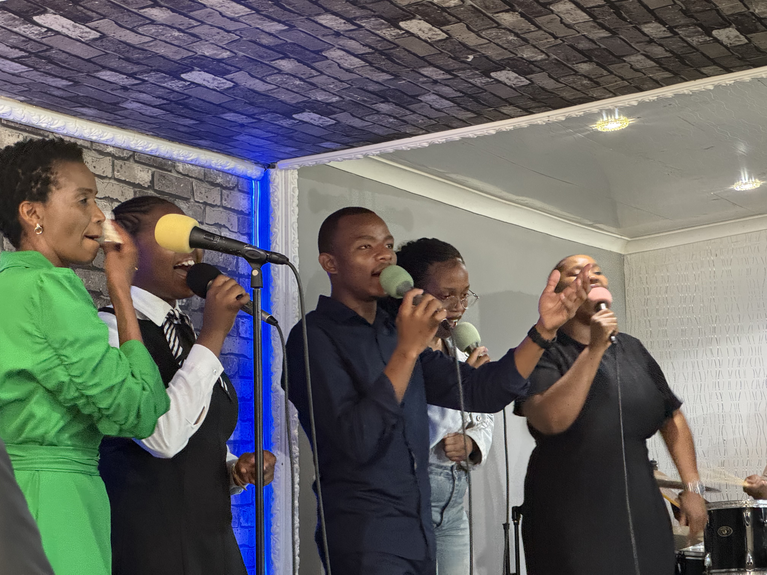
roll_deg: +1.2
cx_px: 384
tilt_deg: +5.4
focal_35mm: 77
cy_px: 288
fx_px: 1706
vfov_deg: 19.1
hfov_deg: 25.3
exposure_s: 1/33
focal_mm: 9
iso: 800
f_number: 2.8
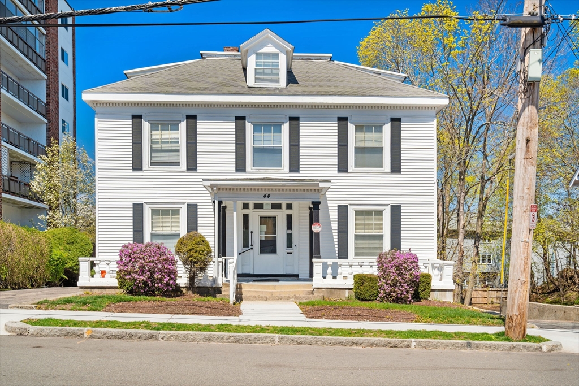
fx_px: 563
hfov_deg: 54.4
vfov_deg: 37.9
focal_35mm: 35
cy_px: 193
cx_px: 290
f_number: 9
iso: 100
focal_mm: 35
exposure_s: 1/50
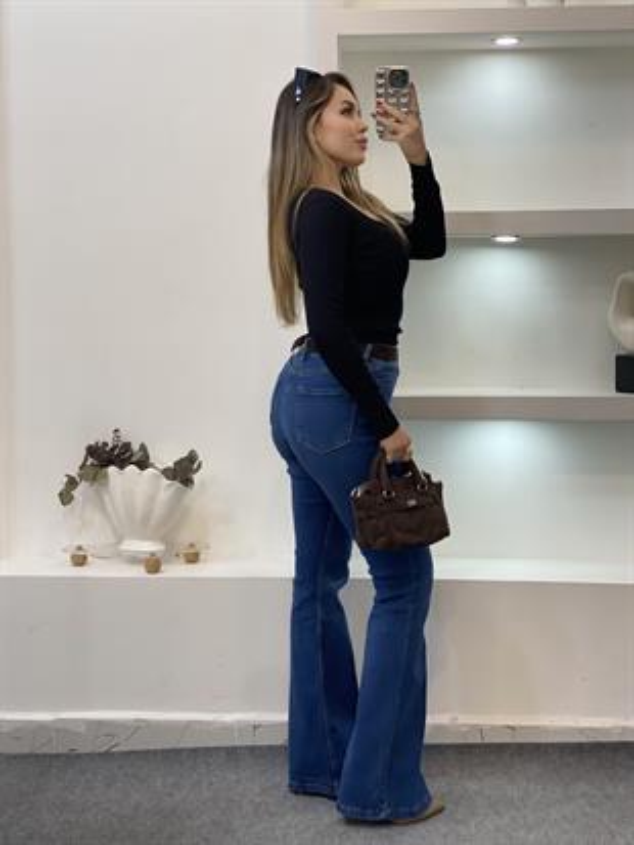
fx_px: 1269
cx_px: 317
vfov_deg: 36.8
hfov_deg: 28.0
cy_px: 422
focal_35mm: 52
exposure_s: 1/100
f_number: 2
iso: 80
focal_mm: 6
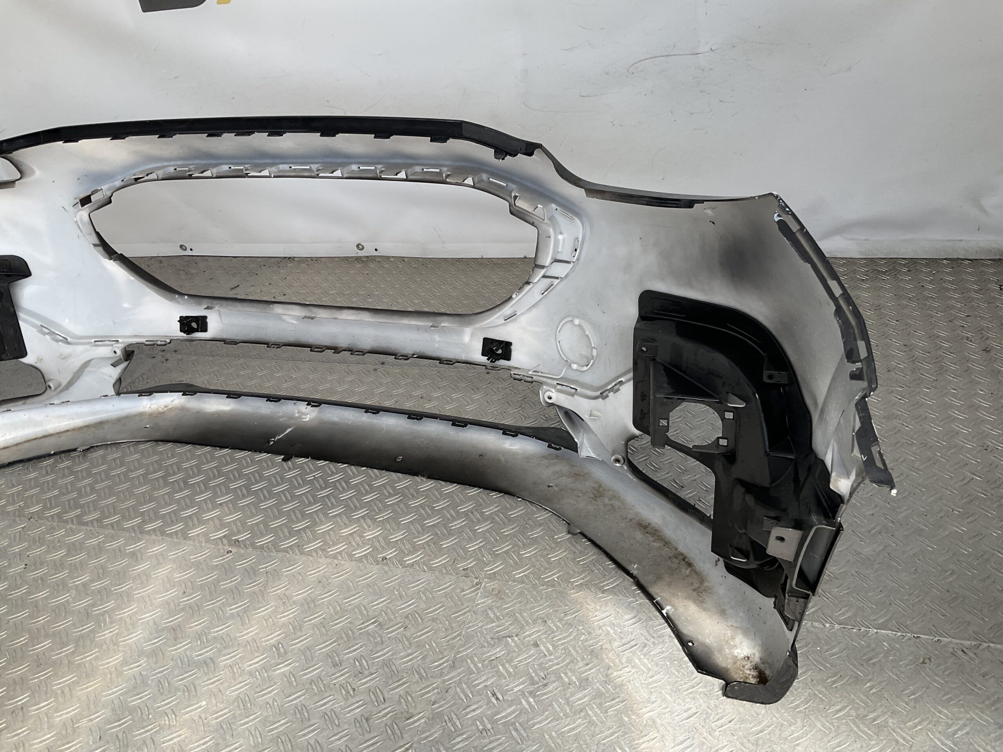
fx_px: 840
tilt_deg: -28.6
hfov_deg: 61.7
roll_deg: +7.4
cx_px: 502
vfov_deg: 48.2
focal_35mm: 29
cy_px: 376
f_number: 1.8
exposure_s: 1/338
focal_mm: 3
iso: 16
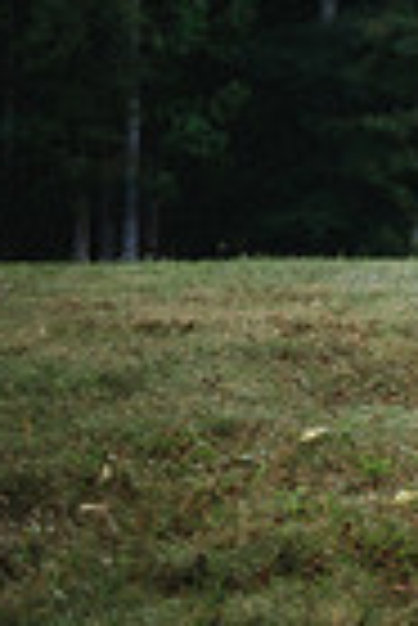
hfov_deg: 7.0
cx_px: 1276
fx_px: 3040
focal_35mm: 175
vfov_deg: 11.6
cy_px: 29
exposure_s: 1/125
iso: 100
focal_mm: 42
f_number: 2.8
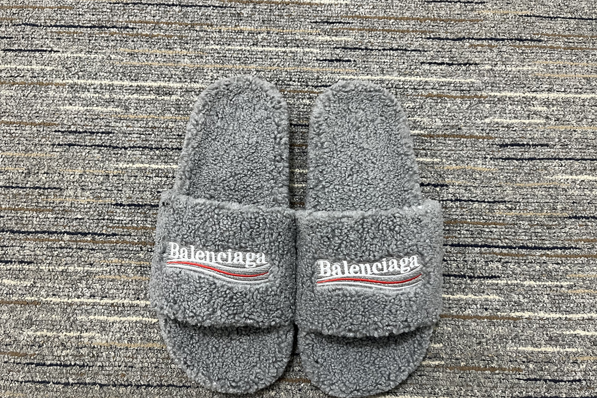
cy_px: 225
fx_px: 464
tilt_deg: -77.4
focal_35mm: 28
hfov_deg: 65.5
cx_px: 295
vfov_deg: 46.3
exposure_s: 1/50
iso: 200
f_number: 1.6
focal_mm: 5.1
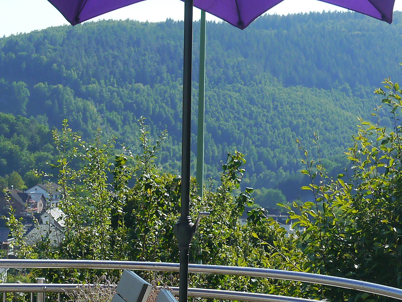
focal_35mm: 126
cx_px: 164
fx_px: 1464
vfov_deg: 11.7
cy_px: 214
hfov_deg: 15.6
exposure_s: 1/800
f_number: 4.5
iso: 160
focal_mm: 20
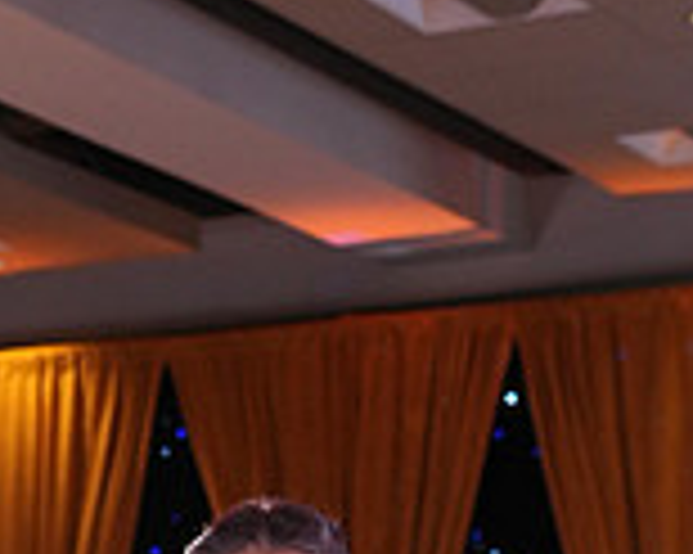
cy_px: 1234
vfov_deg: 7.4
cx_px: -74
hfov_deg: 9.7
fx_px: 4058
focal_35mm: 198
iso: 1250
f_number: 4
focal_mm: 56
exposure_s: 1/400
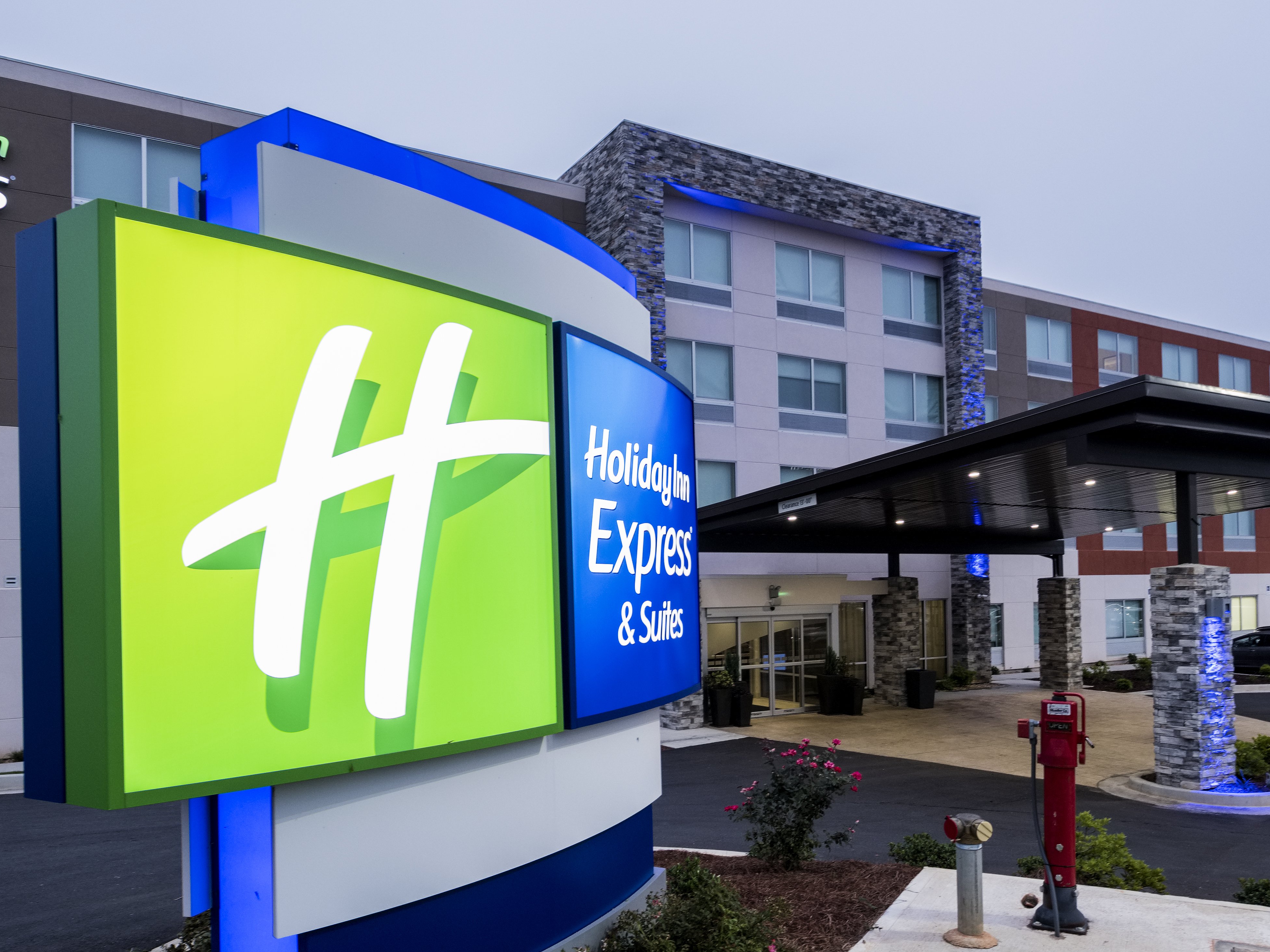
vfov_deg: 54.5
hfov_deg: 69.4
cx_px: 661
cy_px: 567
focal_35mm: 25
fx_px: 917
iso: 400
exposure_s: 1/13
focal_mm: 11.5
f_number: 4.5
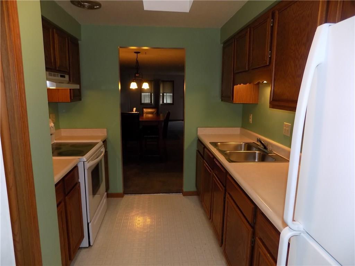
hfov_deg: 73.9
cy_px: 133
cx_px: 178
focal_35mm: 23
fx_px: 236
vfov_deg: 58.9
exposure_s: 1/30
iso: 200
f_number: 3.1
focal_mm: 4
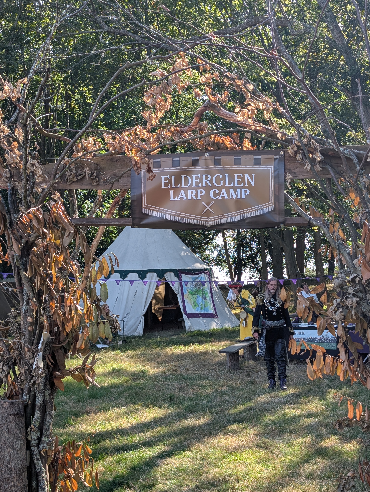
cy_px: 246
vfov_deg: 38.9
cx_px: 185
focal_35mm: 49
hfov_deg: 29.7
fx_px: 697
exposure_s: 1/323
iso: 19
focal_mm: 6.9
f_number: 1.68
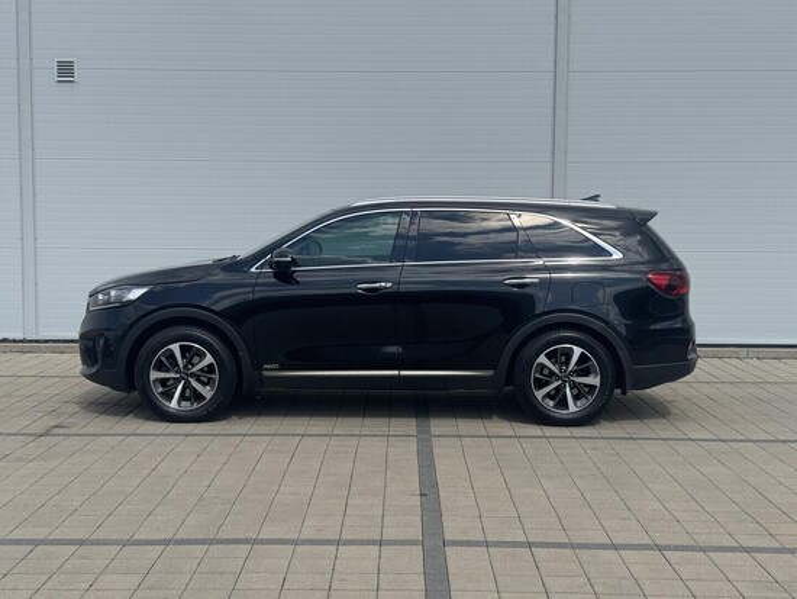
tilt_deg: -2.9
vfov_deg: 30.3
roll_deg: +0.4
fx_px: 1106
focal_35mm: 48
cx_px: 398
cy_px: 300
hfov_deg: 39.6
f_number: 1.78
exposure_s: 1/5376
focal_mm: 6.76
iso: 64
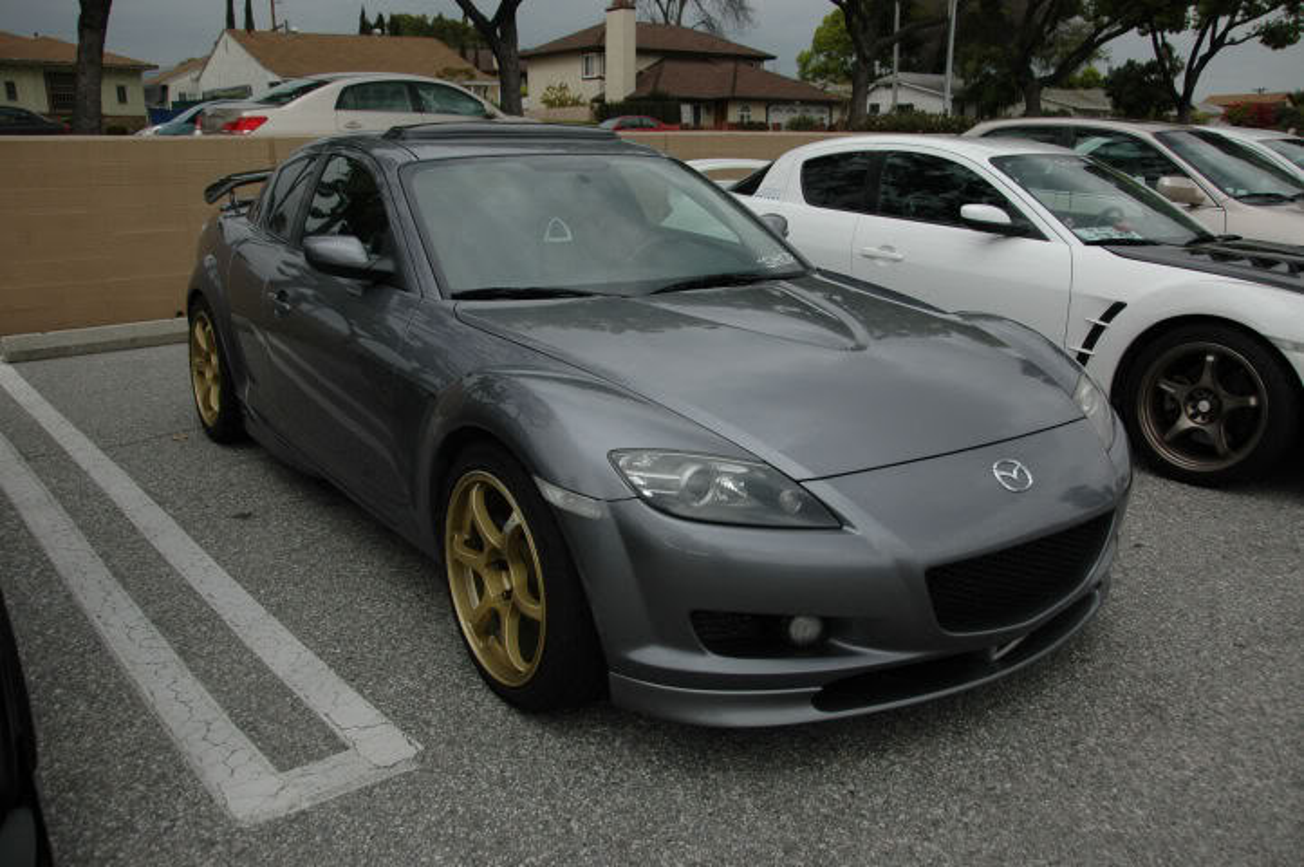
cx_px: 652
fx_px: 1086
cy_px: 434
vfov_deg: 43.5
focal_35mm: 30
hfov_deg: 62.0
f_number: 3.8
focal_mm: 20
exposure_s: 1/1000
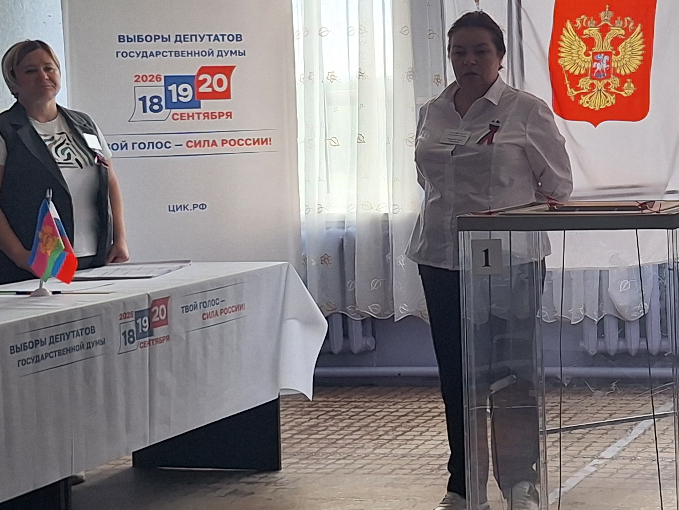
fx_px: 1550
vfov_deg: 18.6
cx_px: 652
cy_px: 133
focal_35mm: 79
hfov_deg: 23.8
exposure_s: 1/100
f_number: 1.8
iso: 40
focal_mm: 5.54
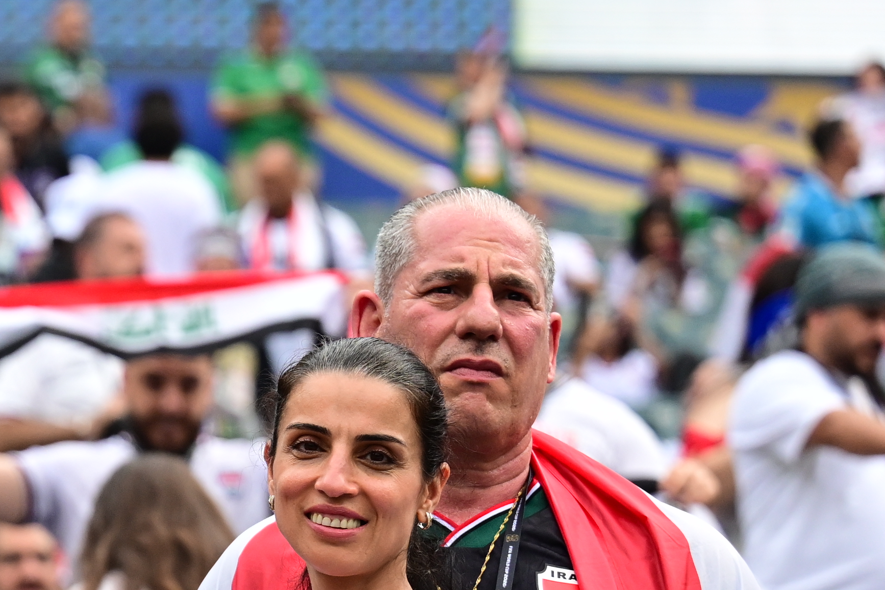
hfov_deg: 6.6
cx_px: -401
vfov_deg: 4.5
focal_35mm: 307
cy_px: 554
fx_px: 7545
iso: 640
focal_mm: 86
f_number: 2.8
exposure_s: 1/4000
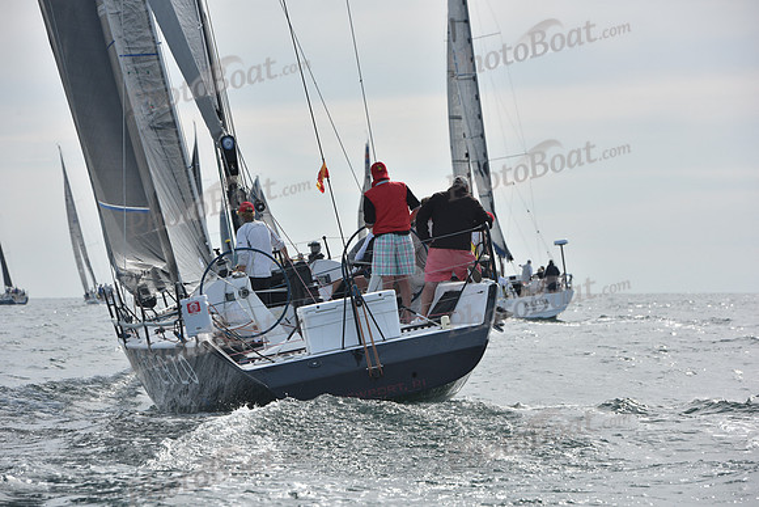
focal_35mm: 175
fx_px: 3690
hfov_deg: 11.7
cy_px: 254
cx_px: 380
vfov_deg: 7.9
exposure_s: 1/1000
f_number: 9
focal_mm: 175
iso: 320
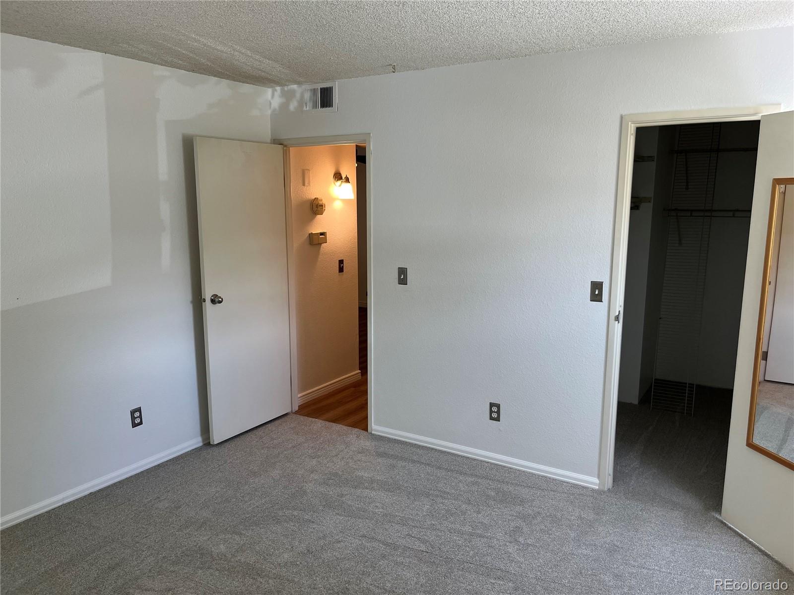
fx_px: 596
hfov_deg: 67.3
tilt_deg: -9.8
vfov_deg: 53.1
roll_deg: -0.2
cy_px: 298
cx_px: 397
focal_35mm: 26
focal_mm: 5.1
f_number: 1.6
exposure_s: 1/120
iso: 64
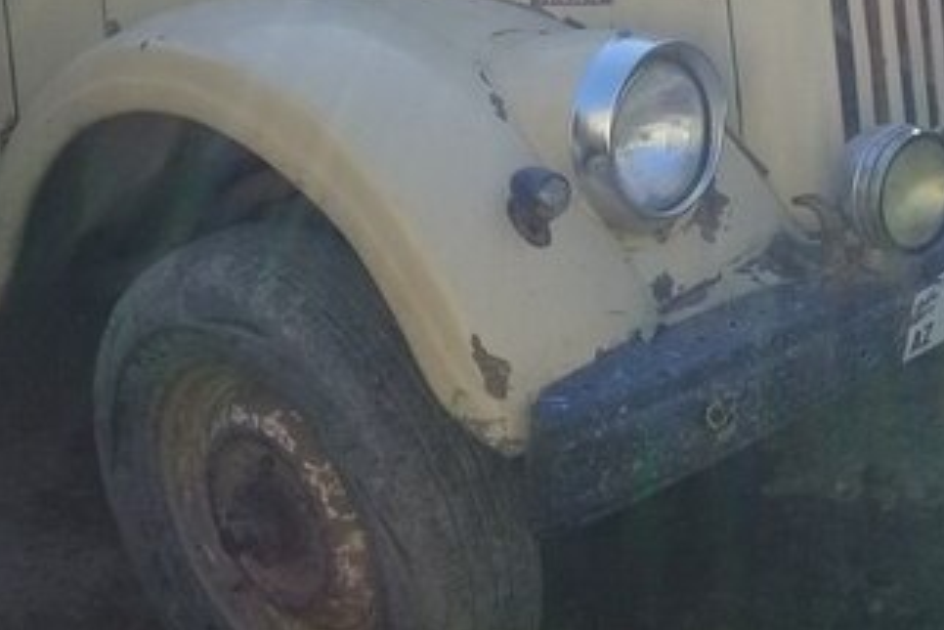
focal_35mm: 66
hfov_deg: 30.4
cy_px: -89
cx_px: 569
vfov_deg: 19.6
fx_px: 1731
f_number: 2.2
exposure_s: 1/427
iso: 50
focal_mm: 3.3
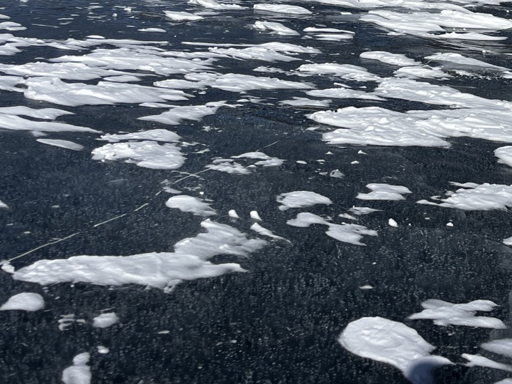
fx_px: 1006
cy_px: -57
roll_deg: -3.0
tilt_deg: -3.8
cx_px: 557
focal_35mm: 68
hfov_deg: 26.4
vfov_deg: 20.4
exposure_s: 1/10870
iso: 50
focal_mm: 5.1
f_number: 1.6
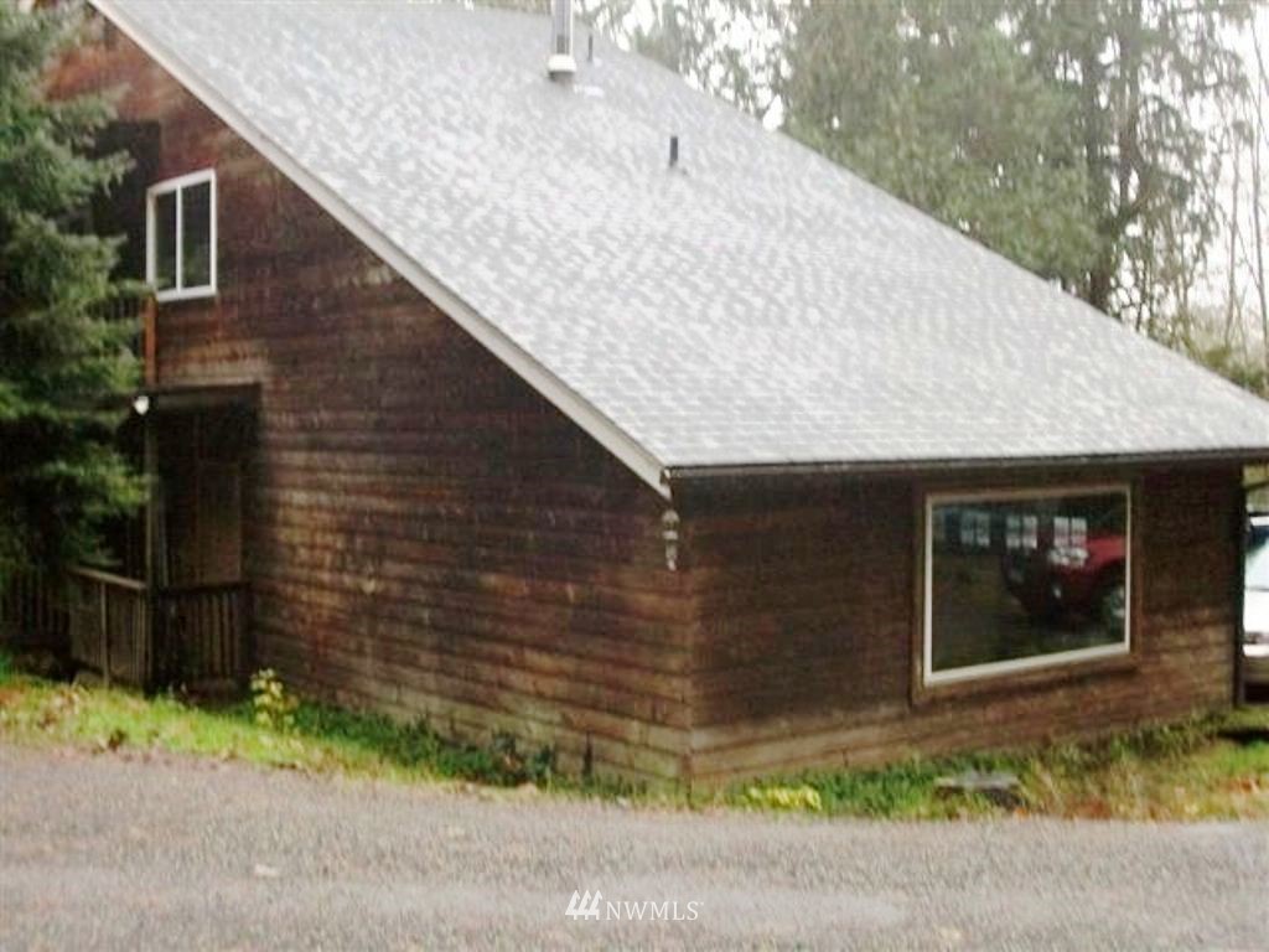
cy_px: 476
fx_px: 1650
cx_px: 634
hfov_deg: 42.1
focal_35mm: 45
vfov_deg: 32.2
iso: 160
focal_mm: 7.6
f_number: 3
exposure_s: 1/80
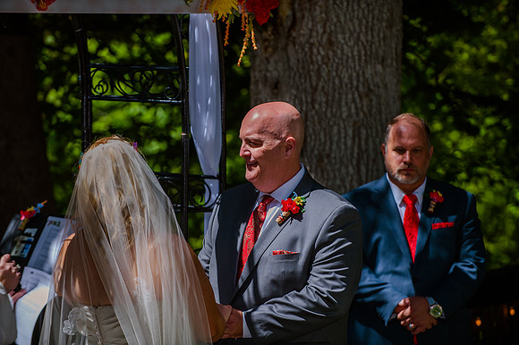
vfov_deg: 8.1
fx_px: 2449
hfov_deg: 12.1
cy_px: 172
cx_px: 260
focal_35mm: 170
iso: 200
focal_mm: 170
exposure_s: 1/1000
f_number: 3.5
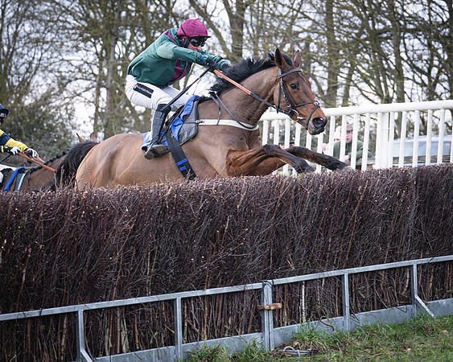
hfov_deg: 14.8
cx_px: 278
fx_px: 1739
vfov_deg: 11.9
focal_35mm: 130
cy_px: 195
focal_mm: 70
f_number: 2.8
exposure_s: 1/1600
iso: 400
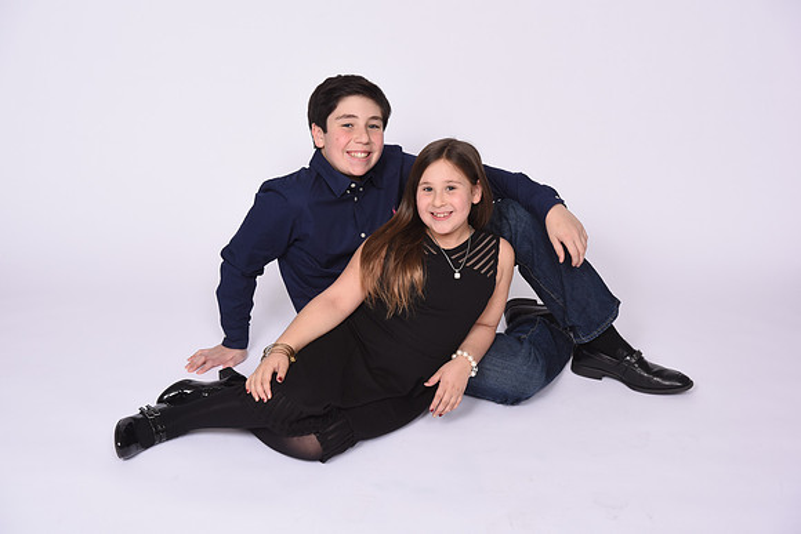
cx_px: 400
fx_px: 1068
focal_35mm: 48
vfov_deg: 28.1
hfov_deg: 41.1
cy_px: 267
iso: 320
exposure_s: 1/160
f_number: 11
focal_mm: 48
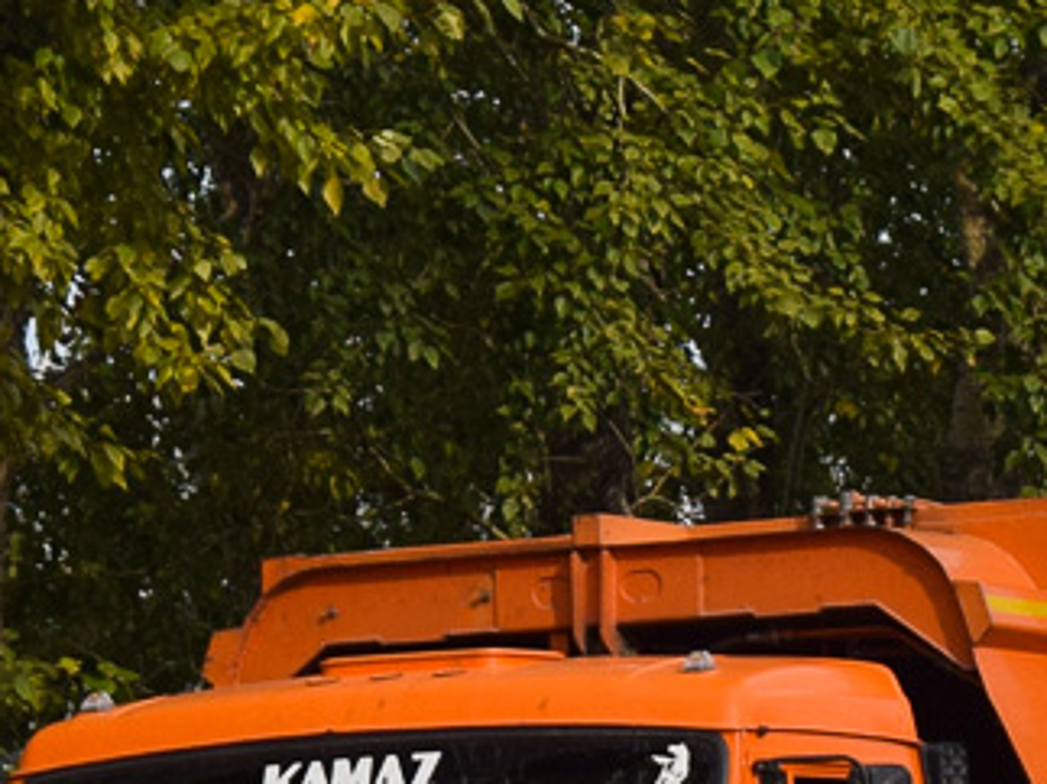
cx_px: 762
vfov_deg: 5.0
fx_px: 8913
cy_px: 836
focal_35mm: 295
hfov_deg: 6.7
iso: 200
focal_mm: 55
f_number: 6.3
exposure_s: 1/800
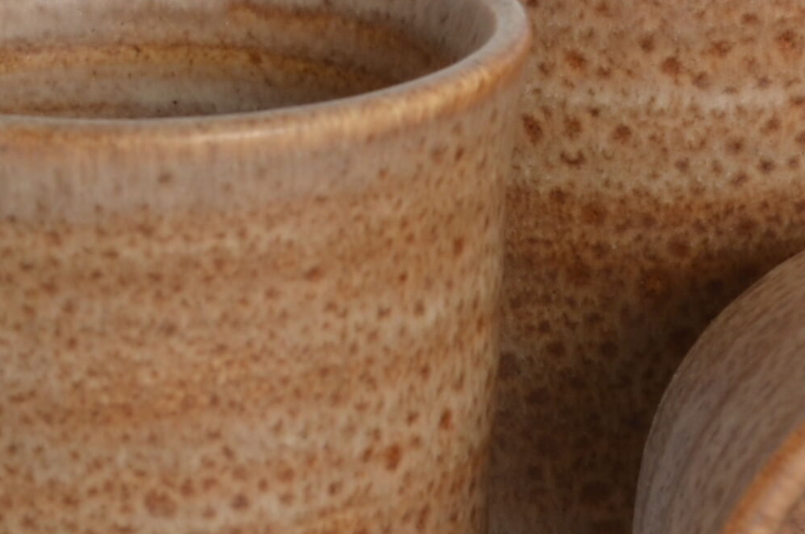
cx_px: 1097
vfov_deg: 4.9
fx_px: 6249
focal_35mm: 280
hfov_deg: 7.3
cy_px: 562
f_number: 14
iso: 100
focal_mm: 50
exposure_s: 1/125
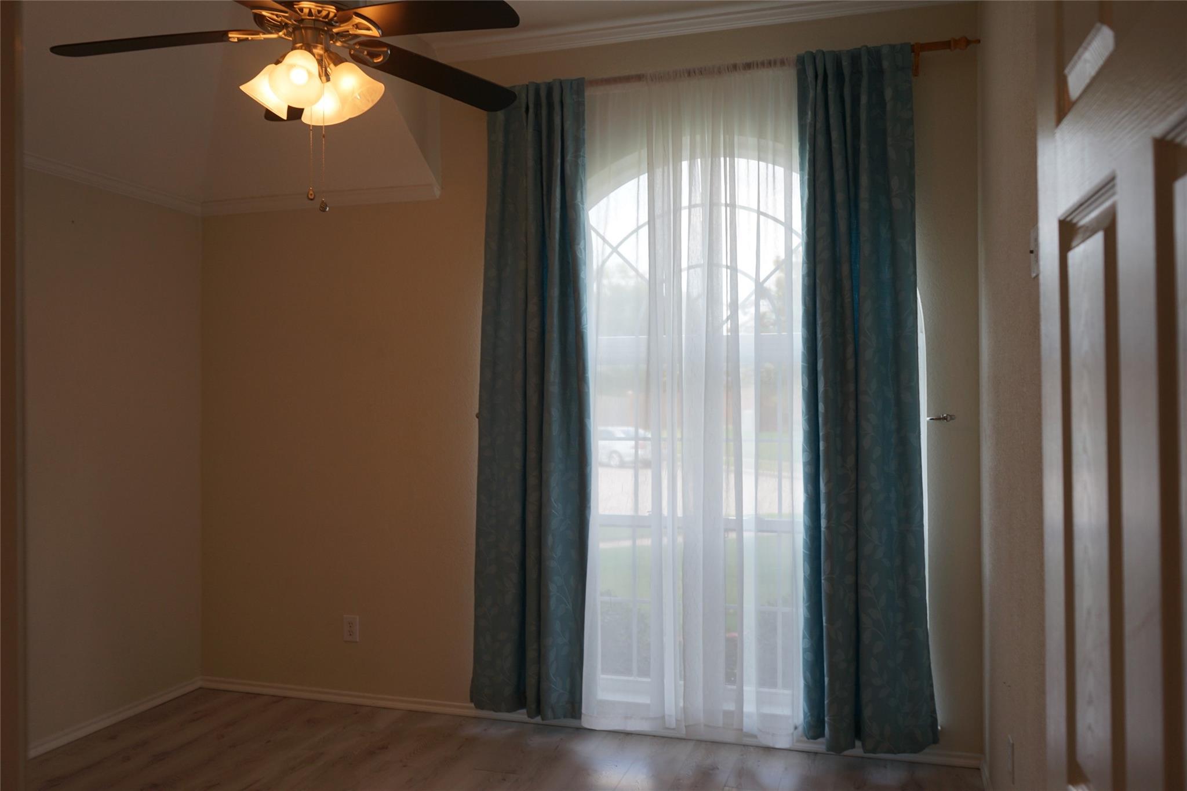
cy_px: 396
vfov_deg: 46.4
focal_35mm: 28
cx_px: 594
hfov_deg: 65.5
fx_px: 923
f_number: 5.6
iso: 200
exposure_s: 1/60
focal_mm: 28
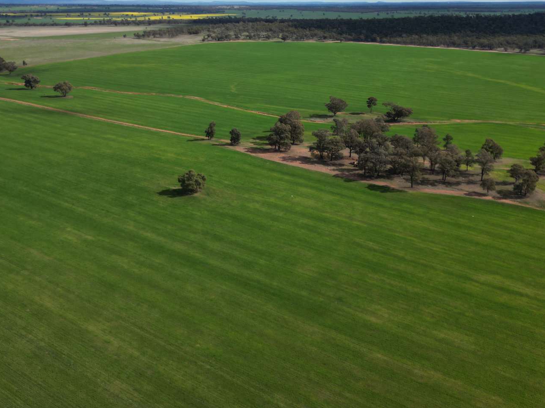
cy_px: 139
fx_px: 567
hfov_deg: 51.4
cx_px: 270
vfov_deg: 39.2
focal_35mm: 36
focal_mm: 6.72
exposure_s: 1/3200
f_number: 1.7
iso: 120
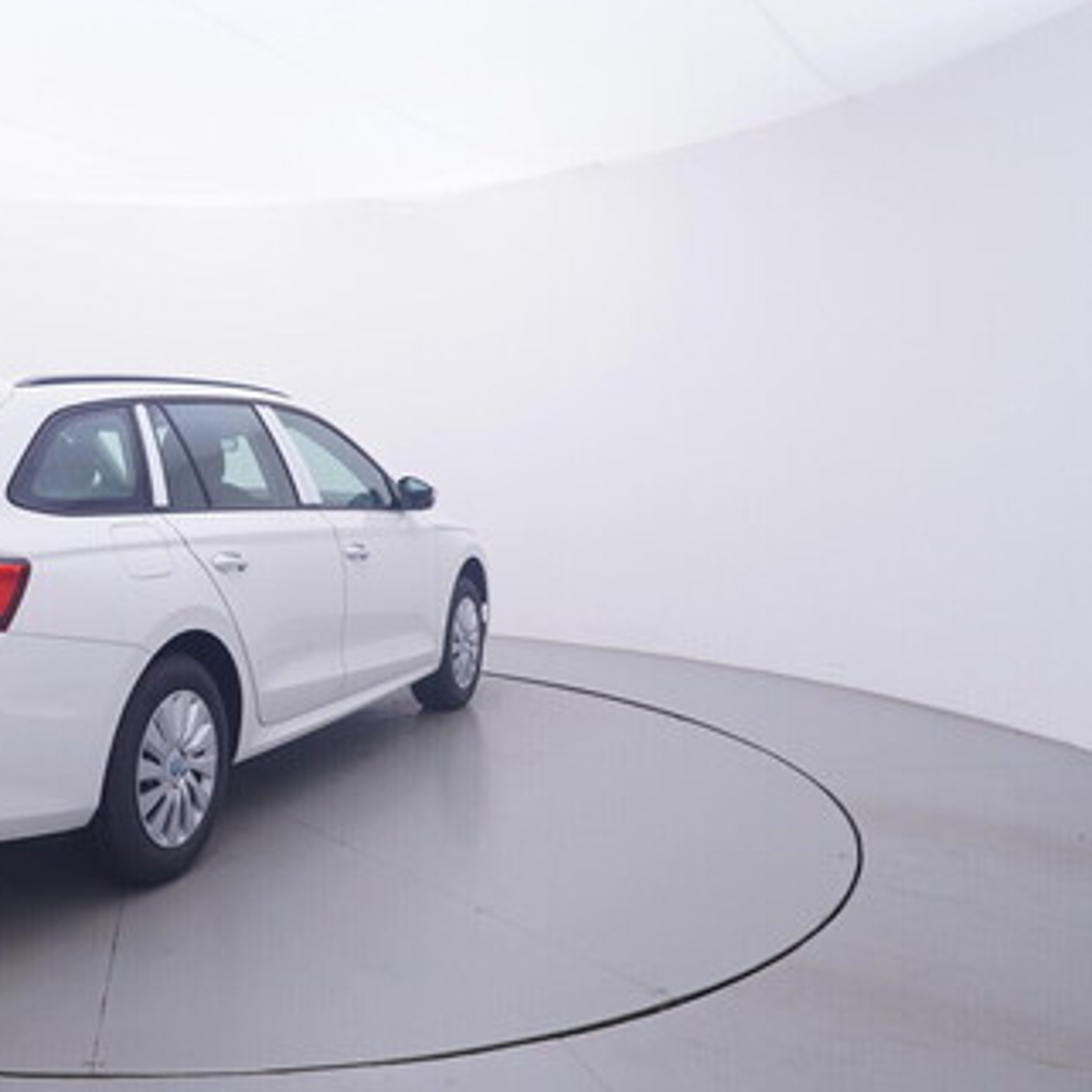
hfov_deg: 46.7
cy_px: 522
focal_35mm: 33
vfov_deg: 50.1
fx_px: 1168
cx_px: 175
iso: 200
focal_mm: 15
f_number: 5
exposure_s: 1/80
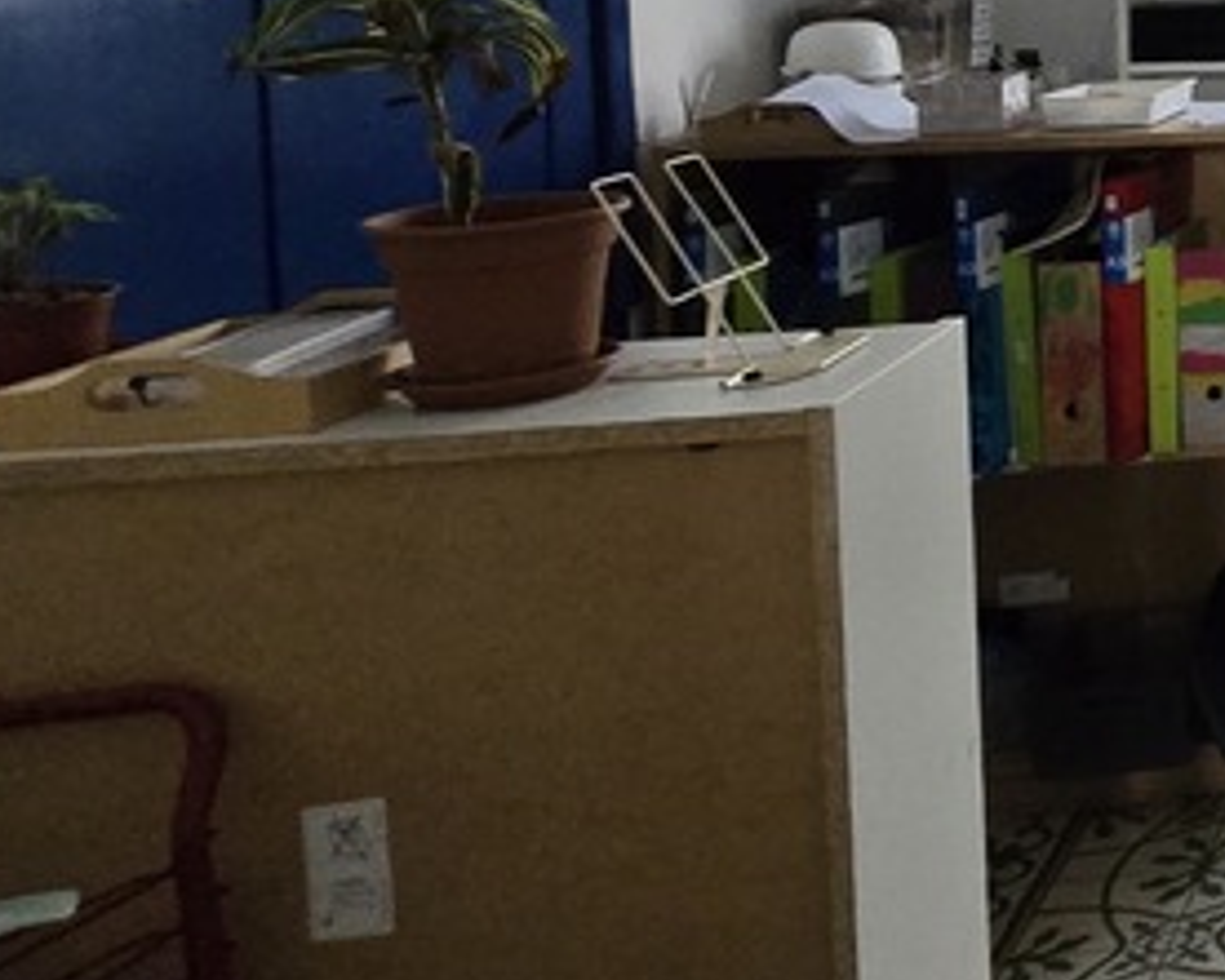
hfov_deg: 23.2
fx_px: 1705
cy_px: 18
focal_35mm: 47
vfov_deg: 30.1
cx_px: 2139
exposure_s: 1/50
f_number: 2.2
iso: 640
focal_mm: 2.2
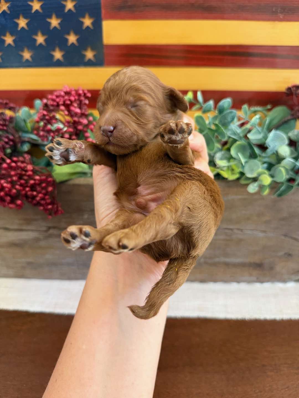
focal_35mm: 24
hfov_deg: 56.8
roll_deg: +1.1
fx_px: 276
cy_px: 199
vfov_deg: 71.6
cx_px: 150
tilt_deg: -31.6
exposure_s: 1/60
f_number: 1.78
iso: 320
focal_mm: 6.76
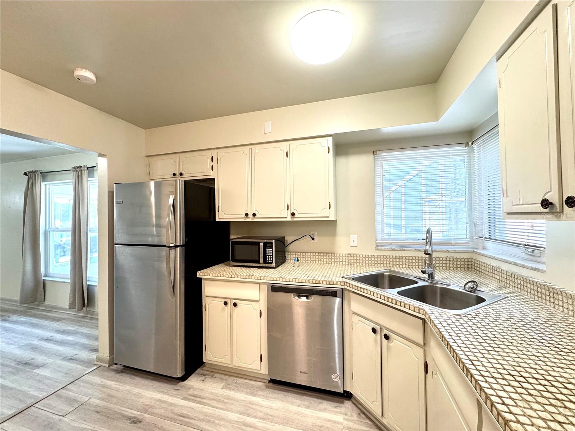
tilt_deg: +0.2
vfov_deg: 85.7
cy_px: 216
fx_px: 233
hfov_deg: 102.1
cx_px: 288
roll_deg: +0.5
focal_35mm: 14
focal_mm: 2.22
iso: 200
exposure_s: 1/120
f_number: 2.2
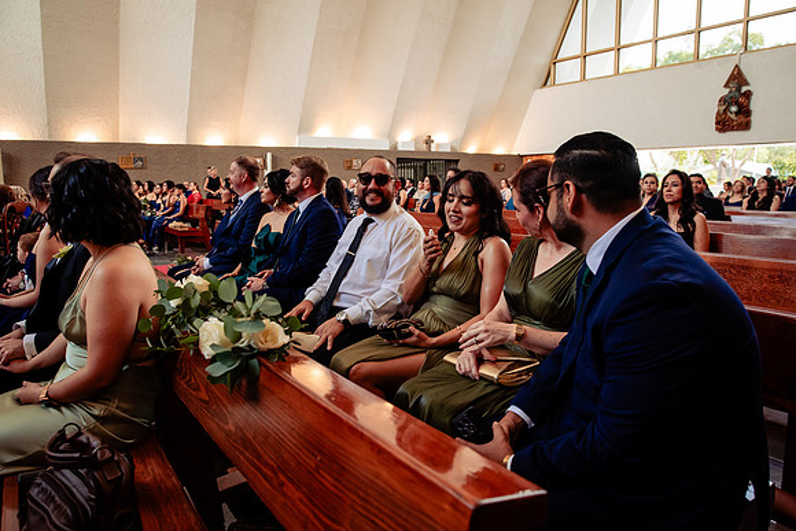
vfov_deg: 53.2
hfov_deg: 73.7
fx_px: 531
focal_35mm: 24
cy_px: 266
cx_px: 398
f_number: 4.5
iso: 1600
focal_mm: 24
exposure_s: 1/125
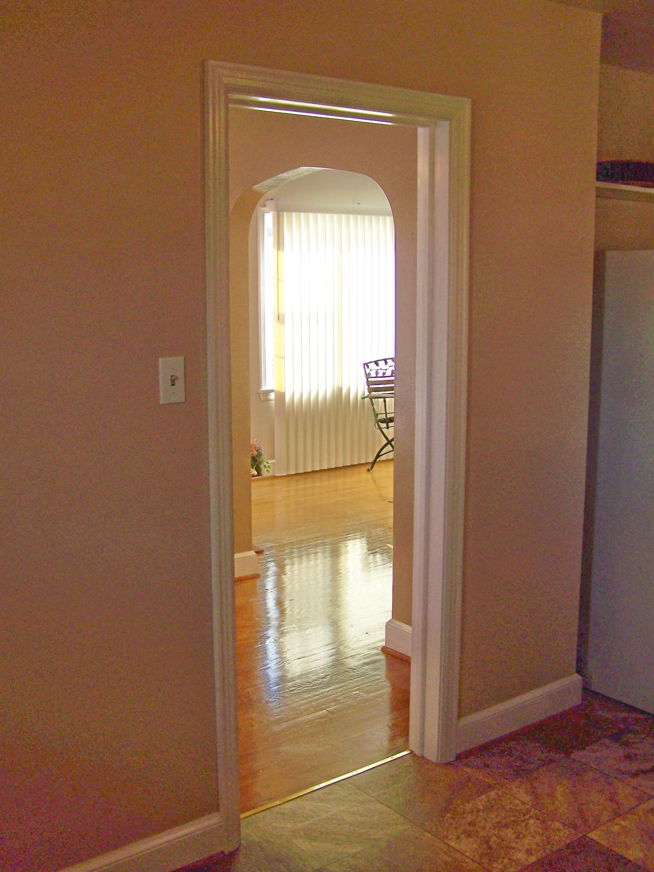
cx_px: 327
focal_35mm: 38
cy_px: 436
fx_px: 957
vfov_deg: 49.0
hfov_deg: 37.7
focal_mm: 6.3
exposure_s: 1/60
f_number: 2.8
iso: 64
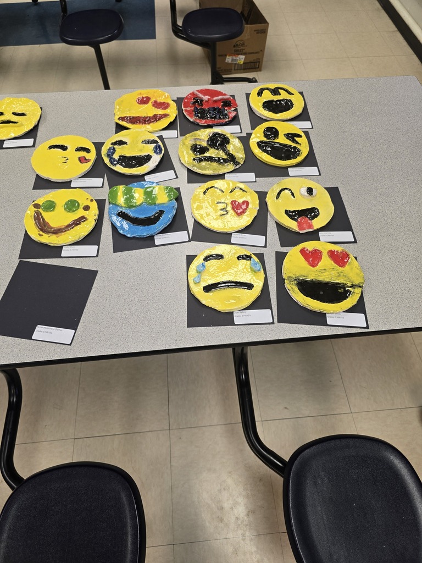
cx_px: 211
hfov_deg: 58.9
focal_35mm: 23
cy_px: 282
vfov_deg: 73.9
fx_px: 374
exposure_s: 1/120
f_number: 1.7
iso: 100
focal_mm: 6.3
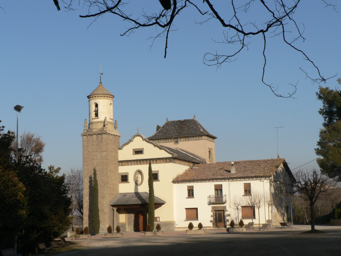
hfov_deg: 31.7
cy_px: 128
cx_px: 170
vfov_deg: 24.0
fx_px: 601
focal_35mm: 61
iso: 80
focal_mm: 10.2
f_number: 8
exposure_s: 1/250
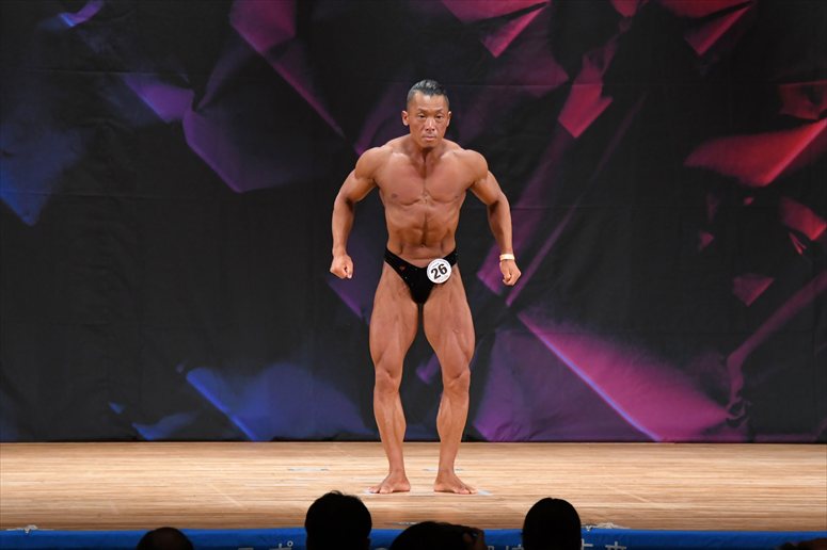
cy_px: 275
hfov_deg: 8.6
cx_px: 414
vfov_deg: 5.7
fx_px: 5511
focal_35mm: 240
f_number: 5.6
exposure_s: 1/400
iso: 3200
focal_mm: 160
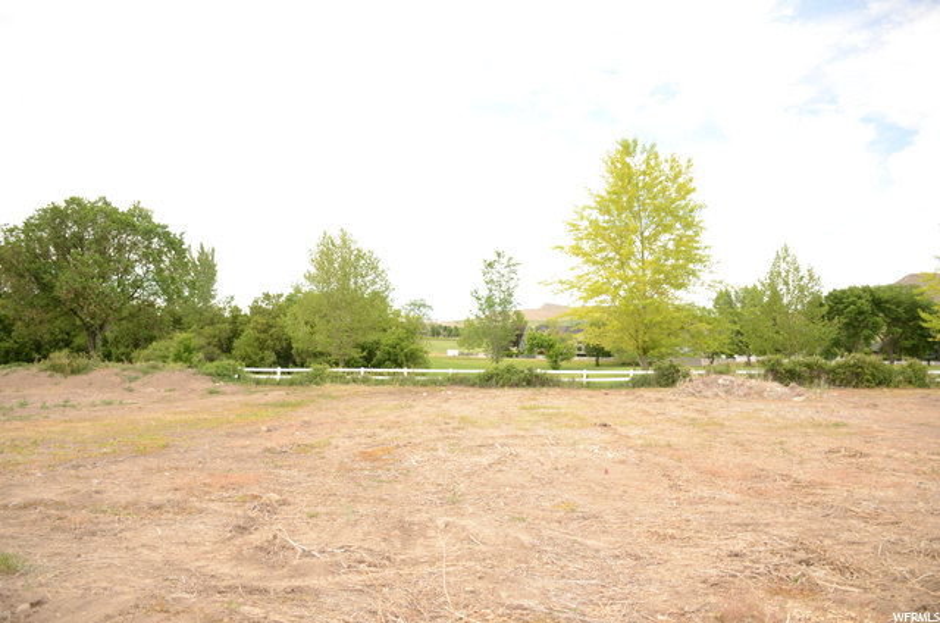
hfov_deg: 67.5
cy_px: 312
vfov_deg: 47.7
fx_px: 704
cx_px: 470
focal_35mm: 27
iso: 250
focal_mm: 18
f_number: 3.5
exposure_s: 1/400
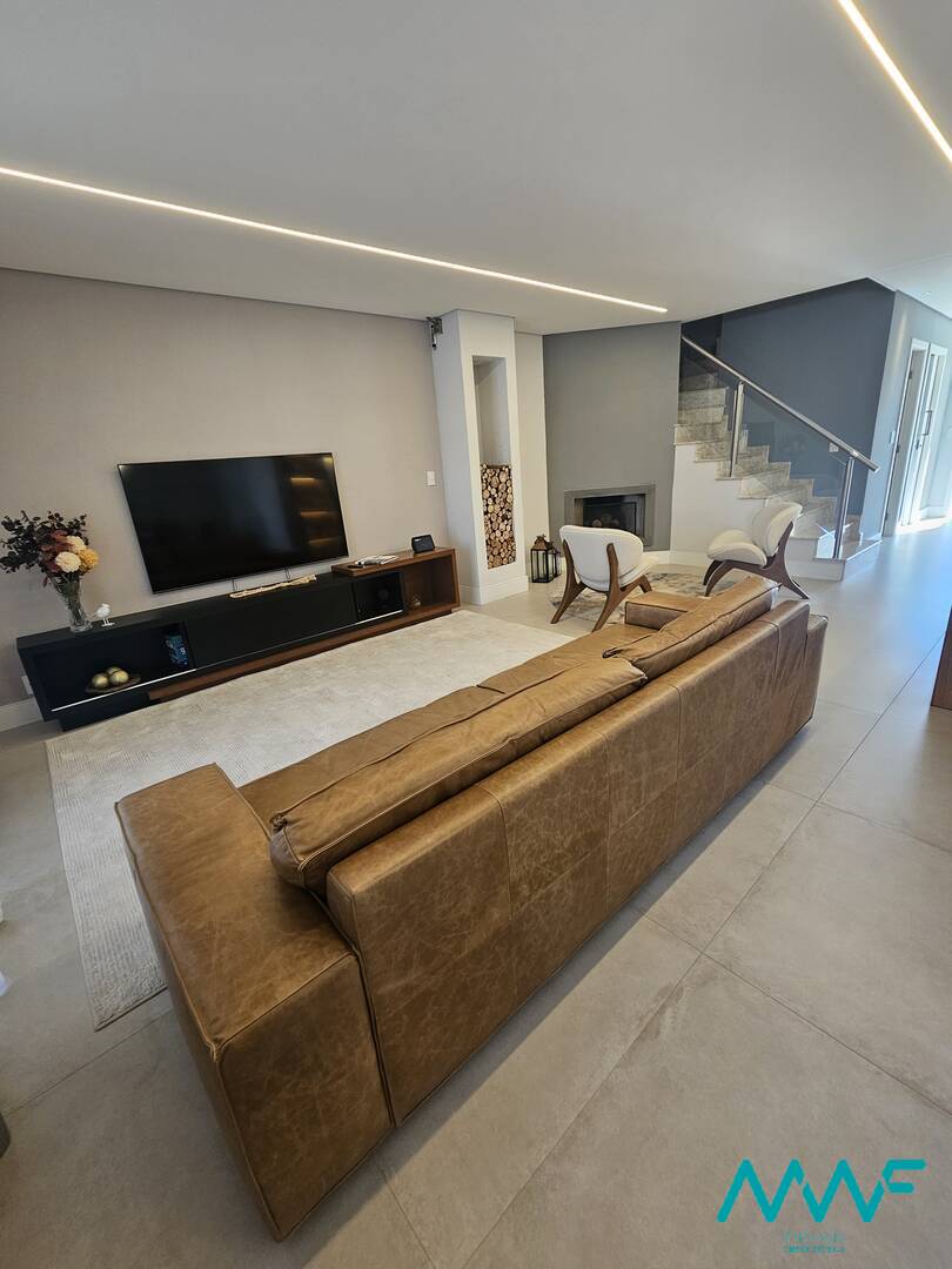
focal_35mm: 13
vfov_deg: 106.2
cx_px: 476
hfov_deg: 89.9
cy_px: 634
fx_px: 477
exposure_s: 1/60
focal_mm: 2.2
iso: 125
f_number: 2.2
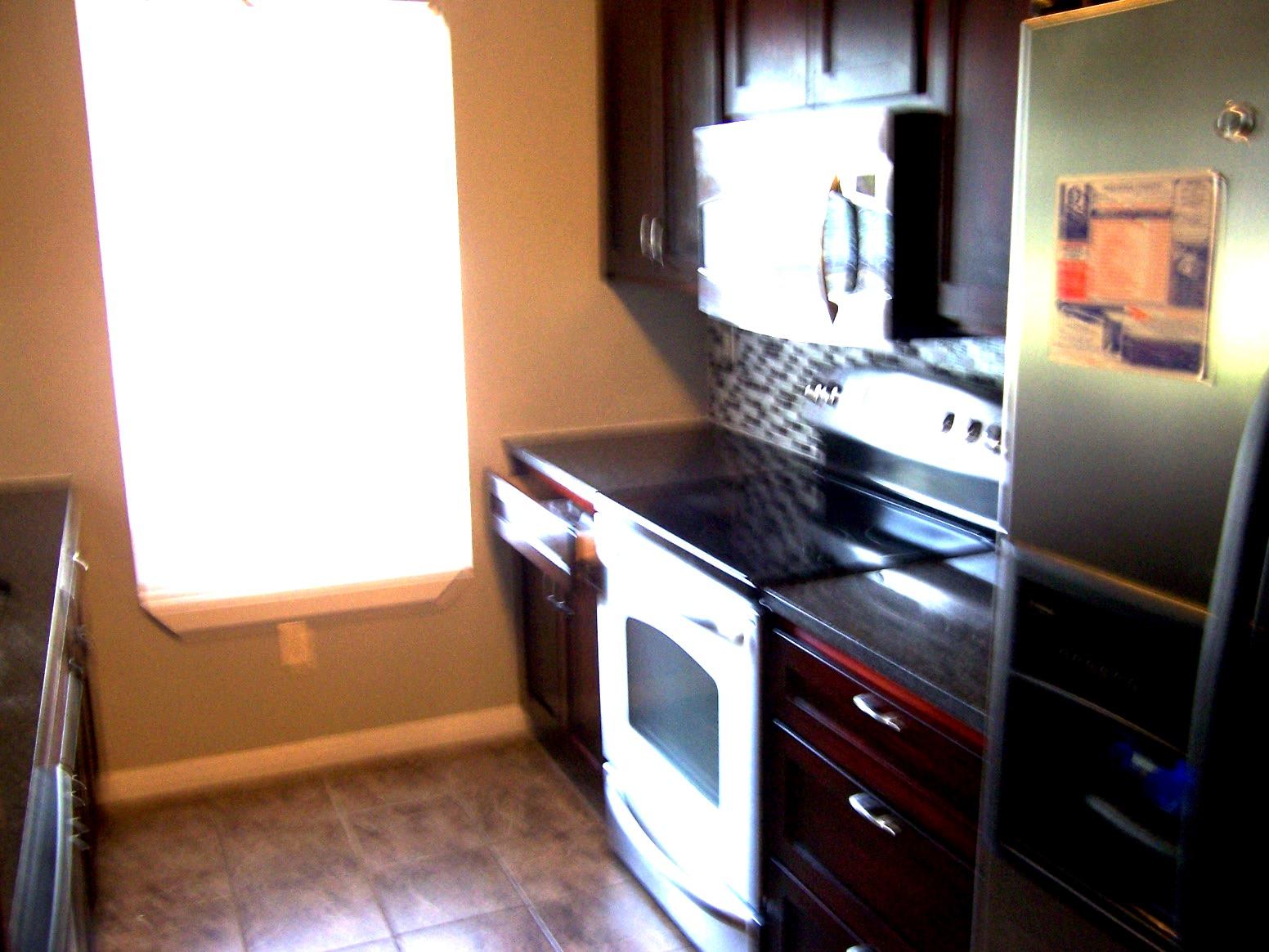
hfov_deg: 55.4
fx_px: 1210
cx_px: 634
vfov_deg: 42.9
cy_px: 476
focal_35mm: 33
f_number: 3.4
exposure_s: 1/8
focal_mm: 5.5
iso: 140
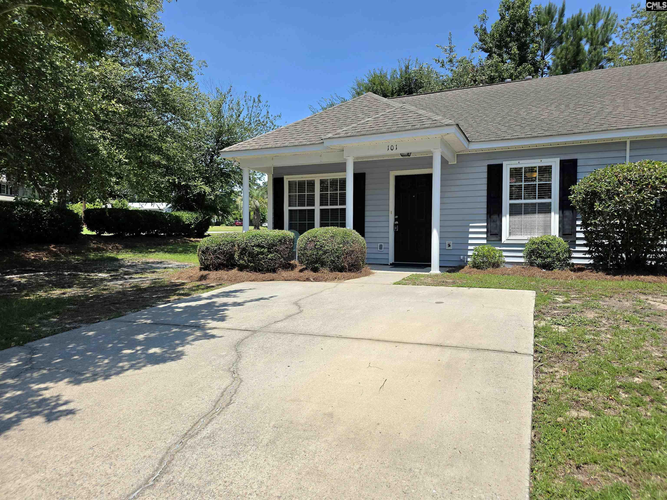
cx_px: 334
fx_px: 443
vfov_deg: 58.9
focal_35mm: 23
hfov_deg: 73.9
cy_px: 250
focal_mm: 6.3
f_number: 1.7
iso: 12
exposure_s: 1/1000
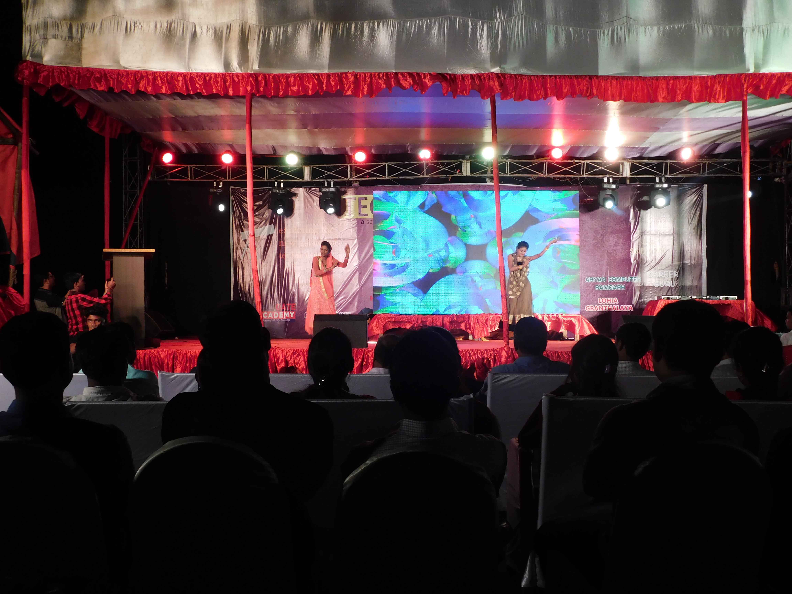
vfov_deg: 39.7
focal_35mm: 36
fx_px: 824
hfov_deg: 51.4
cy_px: 297
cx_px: 396
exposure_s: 1/30
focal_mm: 6.3
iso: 160
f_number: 3.5
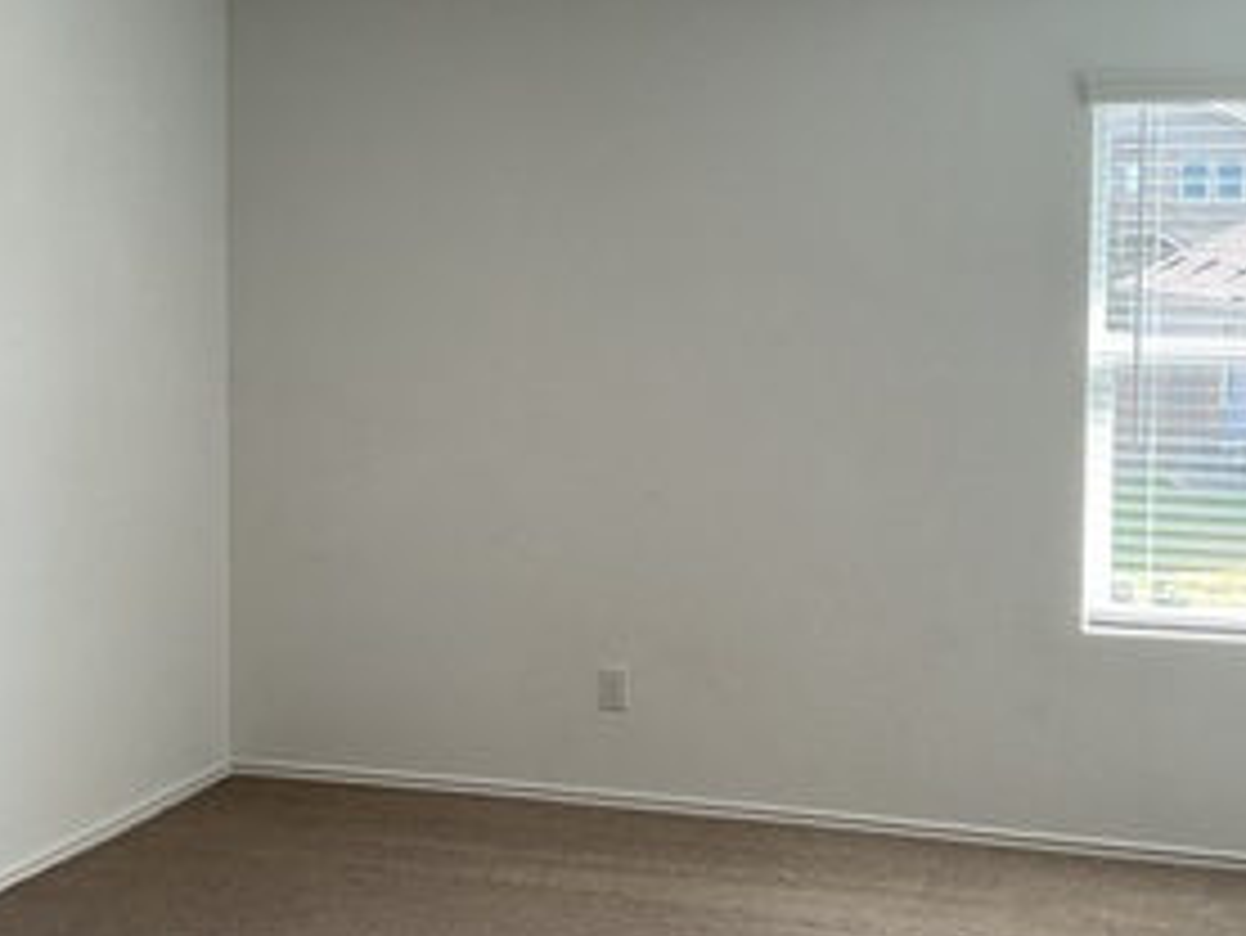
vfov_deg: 21.9
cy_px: 418
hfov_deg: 28.6
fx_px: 2413
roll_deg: -0.6
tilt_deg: -5.0
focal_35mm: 67
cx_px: 346
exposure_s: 1/120
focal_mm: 3
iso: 40
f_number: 1.8
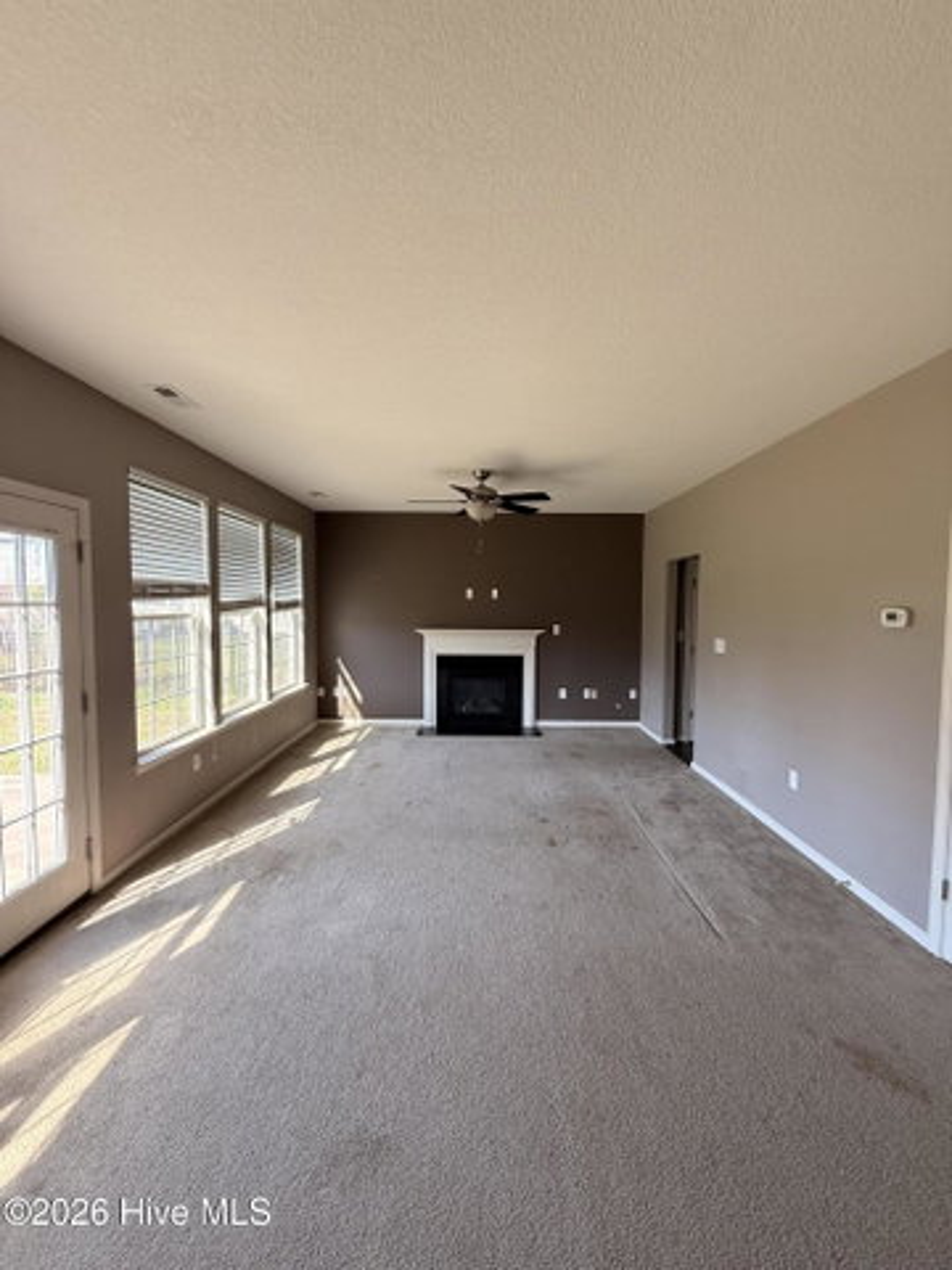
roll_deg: -0.6
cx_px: 476
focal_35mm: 14
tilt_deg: -2.6
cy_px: 635
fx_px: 513
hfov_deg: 85.7
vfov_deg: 102.1
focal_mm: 2.22
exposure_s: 1/99
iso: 100
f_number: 2.2
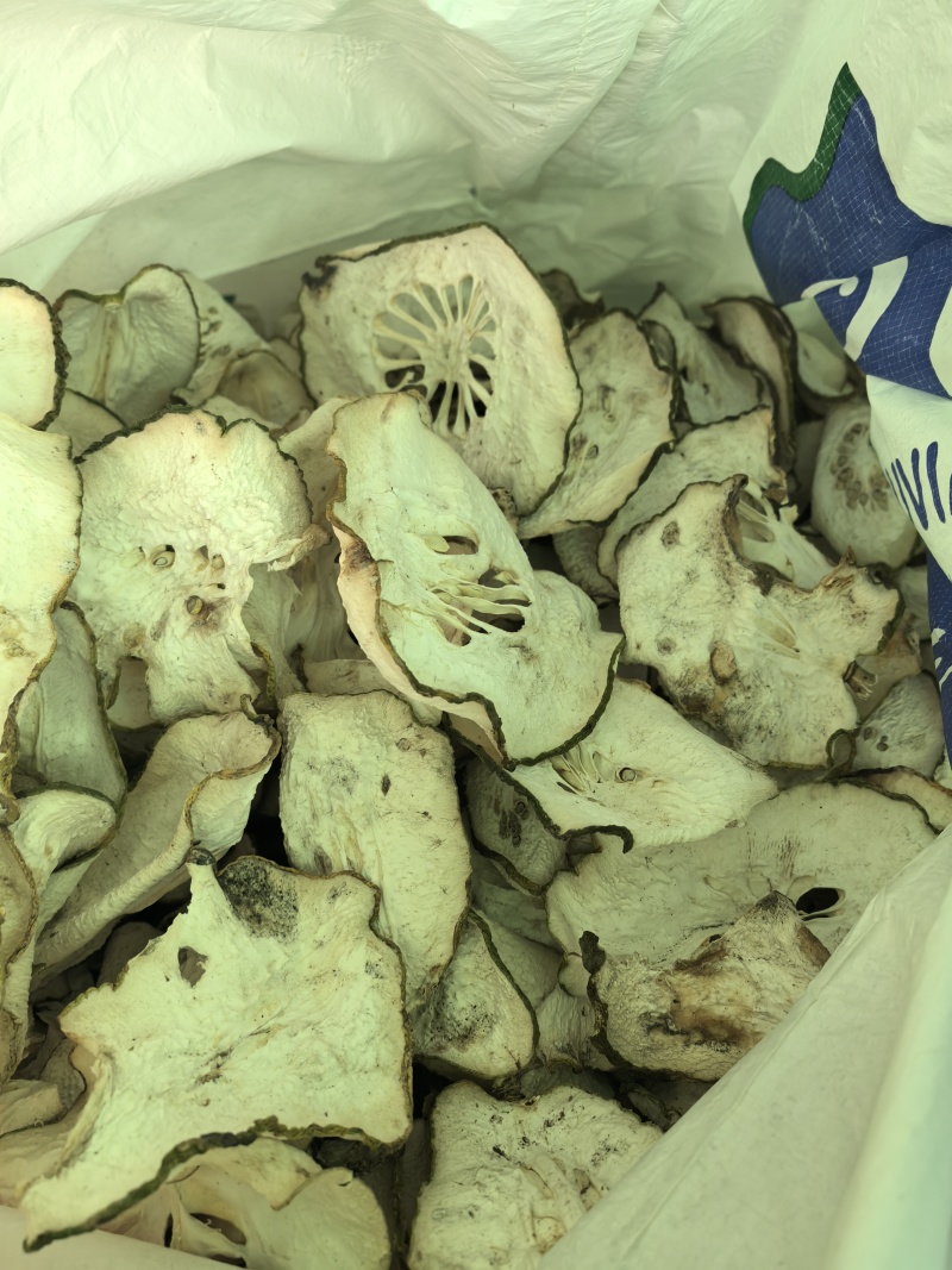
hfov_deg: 51.3
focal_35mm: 27
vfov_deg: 65.3
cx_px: 476
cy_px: 635
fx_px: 990
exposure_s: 1/1212
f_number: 2
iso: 4000
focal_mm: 8.5
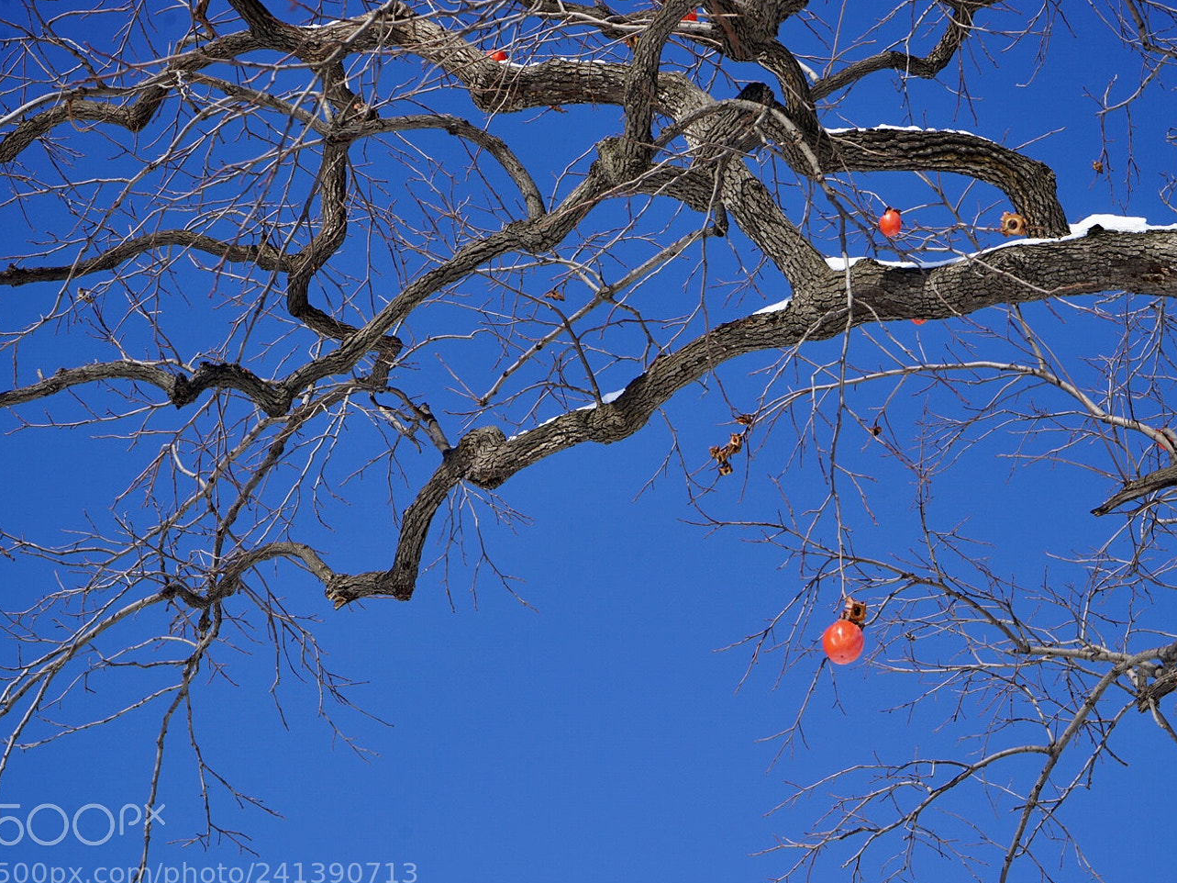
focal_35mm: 84
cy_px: 455
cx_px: 672
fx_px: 2856
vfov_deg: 17.6
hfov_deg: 23.3
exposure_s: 1/200
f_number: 11
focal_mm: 70
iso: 100
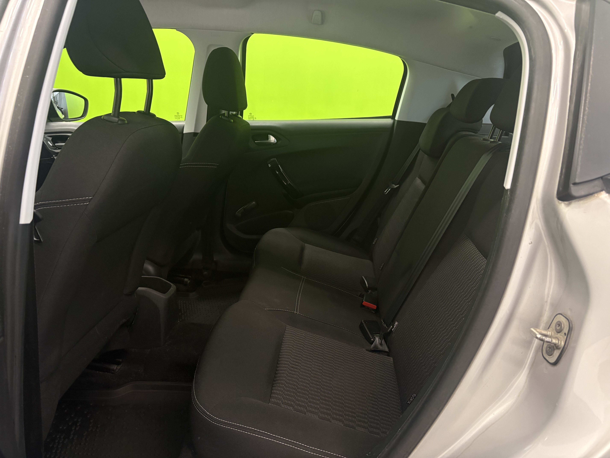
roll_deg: -4.0
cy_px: 229
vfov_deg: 53.1
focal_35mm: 26
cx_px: 305
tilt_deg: -16.3
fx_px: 458
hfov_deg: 67.3
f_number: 1.6
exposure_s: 1/50
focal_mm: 5.96
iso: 250
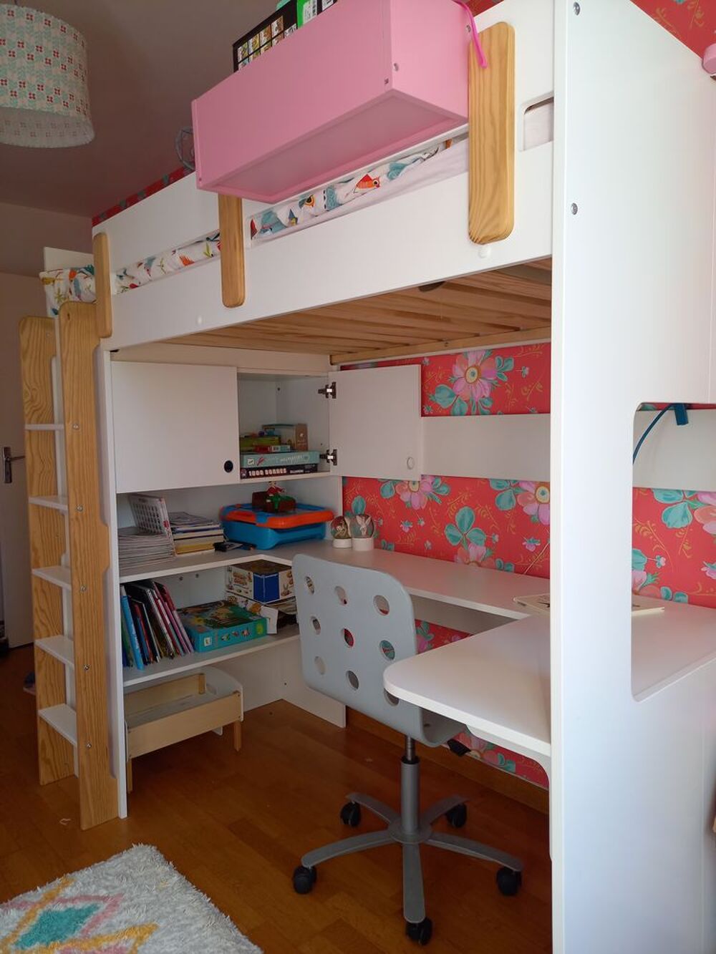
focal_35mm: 25
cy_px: 477
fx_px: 689
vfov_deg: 69.4
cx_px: 358
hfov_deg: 54.9
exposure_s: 1/50
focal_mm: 4.65
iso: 50
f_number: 1.8
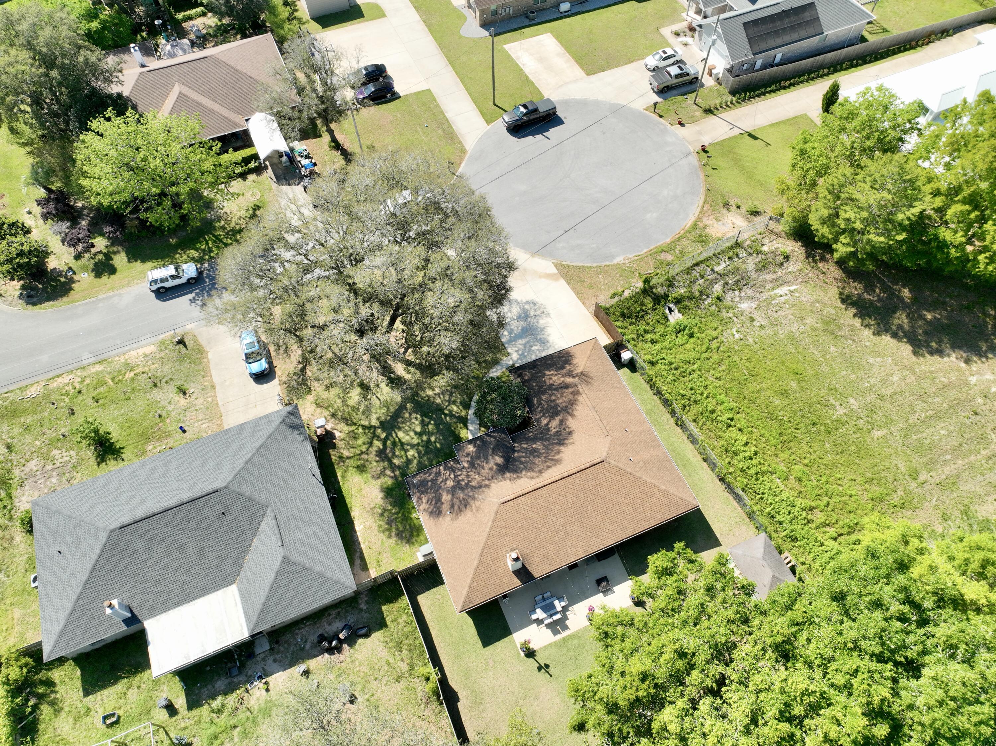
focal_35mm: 24
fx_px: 690
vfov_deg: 56.8
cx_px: 498
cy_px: 373
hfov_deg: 71.6
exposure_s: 1/120
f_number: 2.8
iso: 250
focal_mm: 12.29
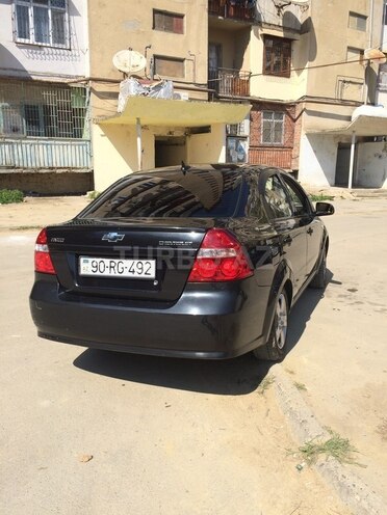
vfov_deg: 61.7
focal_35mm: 29
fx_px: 432
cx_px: 194
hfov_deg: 48.2
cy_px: 258
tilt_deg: -16.4
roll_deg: -0.1
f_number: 2.2
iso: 32
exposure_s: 1/1953
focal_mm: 4.15
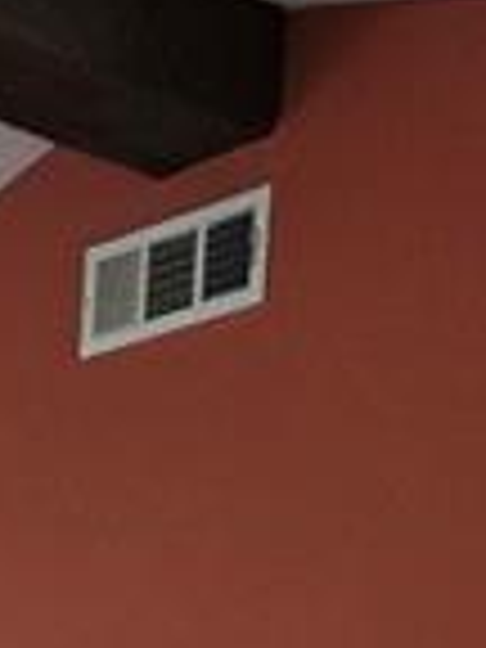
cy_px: 1377
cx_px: -630
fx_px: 2303
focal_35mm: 123
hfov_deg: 10.6
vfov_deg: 13.3
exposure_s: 1/120
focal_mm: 6.3
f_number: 1.7
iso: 200
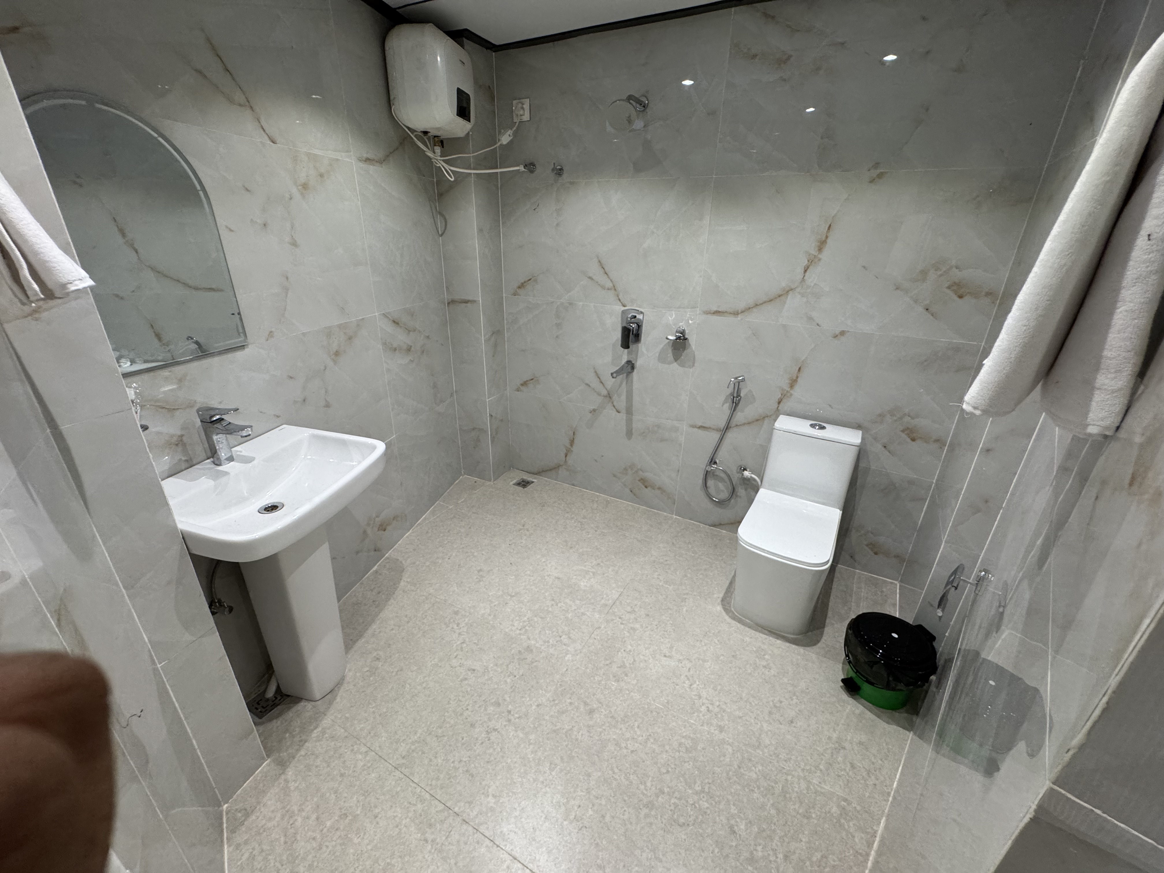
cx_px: 582
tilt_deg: -22.4
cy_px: 436
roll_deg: -0.8
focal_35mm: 14
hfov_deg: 102.1
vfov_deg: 85.7
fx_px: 471
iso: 320
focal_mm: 2.22
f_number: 2.2
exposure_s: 1/100
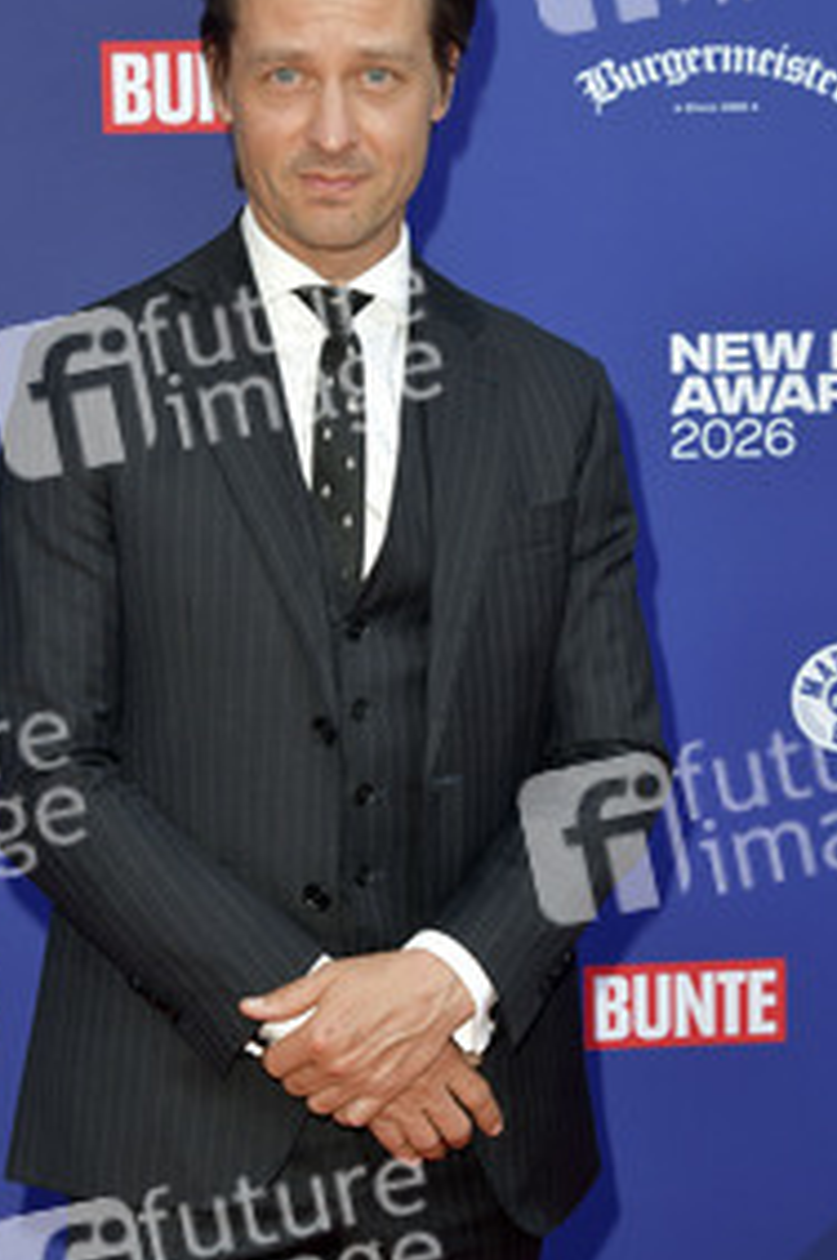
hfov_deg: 16.6
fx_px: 2867
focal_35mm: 82
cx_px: 343
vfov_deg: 24.8
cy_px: 597
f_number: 6.3
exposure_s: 1/200
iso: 640
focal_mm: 58
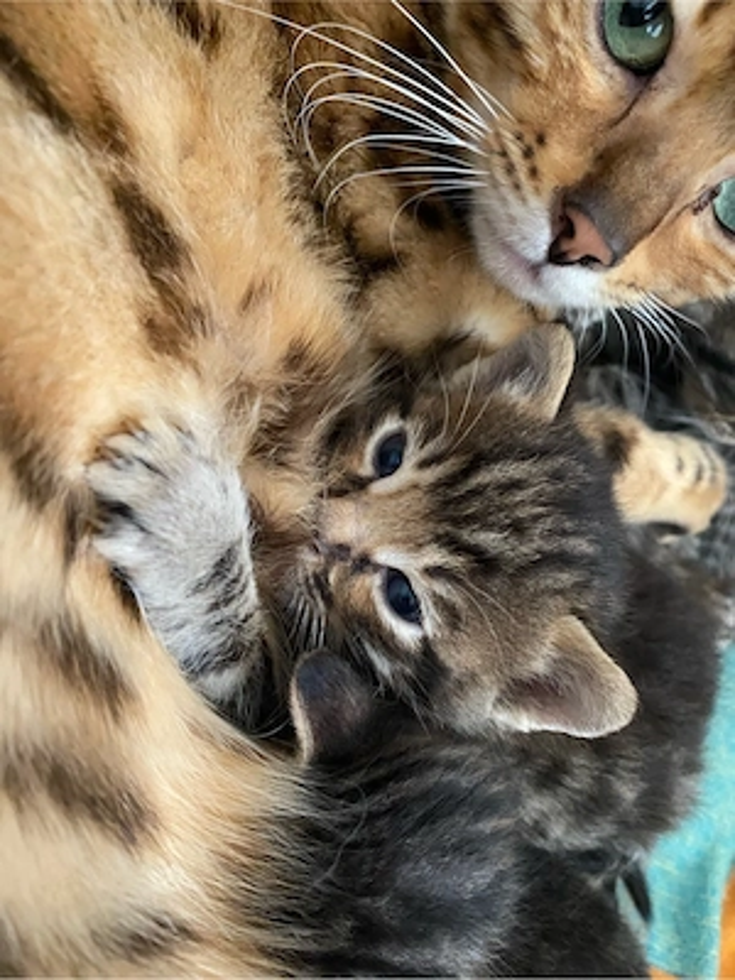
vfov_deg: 67.3
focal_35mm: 26
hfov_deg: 53.1
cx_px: 368
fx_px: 736
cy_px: 490
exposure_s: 1/30
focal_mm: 4.25
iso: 800
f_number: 1.8
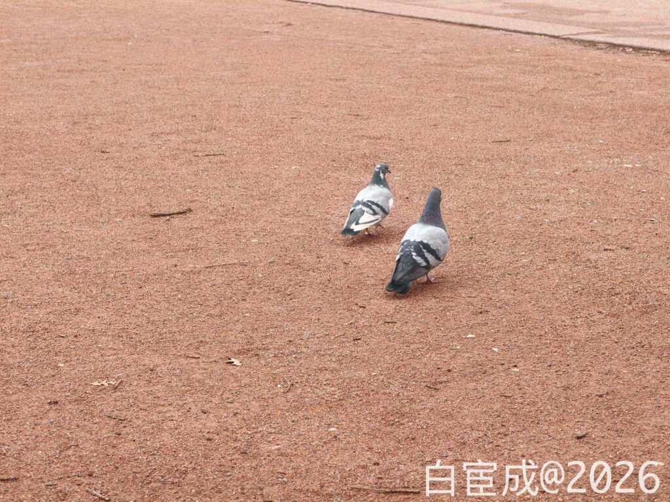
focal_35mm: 73
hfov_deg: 26.7
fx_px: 1413
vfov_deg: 20.2
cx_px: 335
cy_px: 251
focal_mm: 13.85
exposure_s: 1/94.8
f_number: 2.6
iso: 200
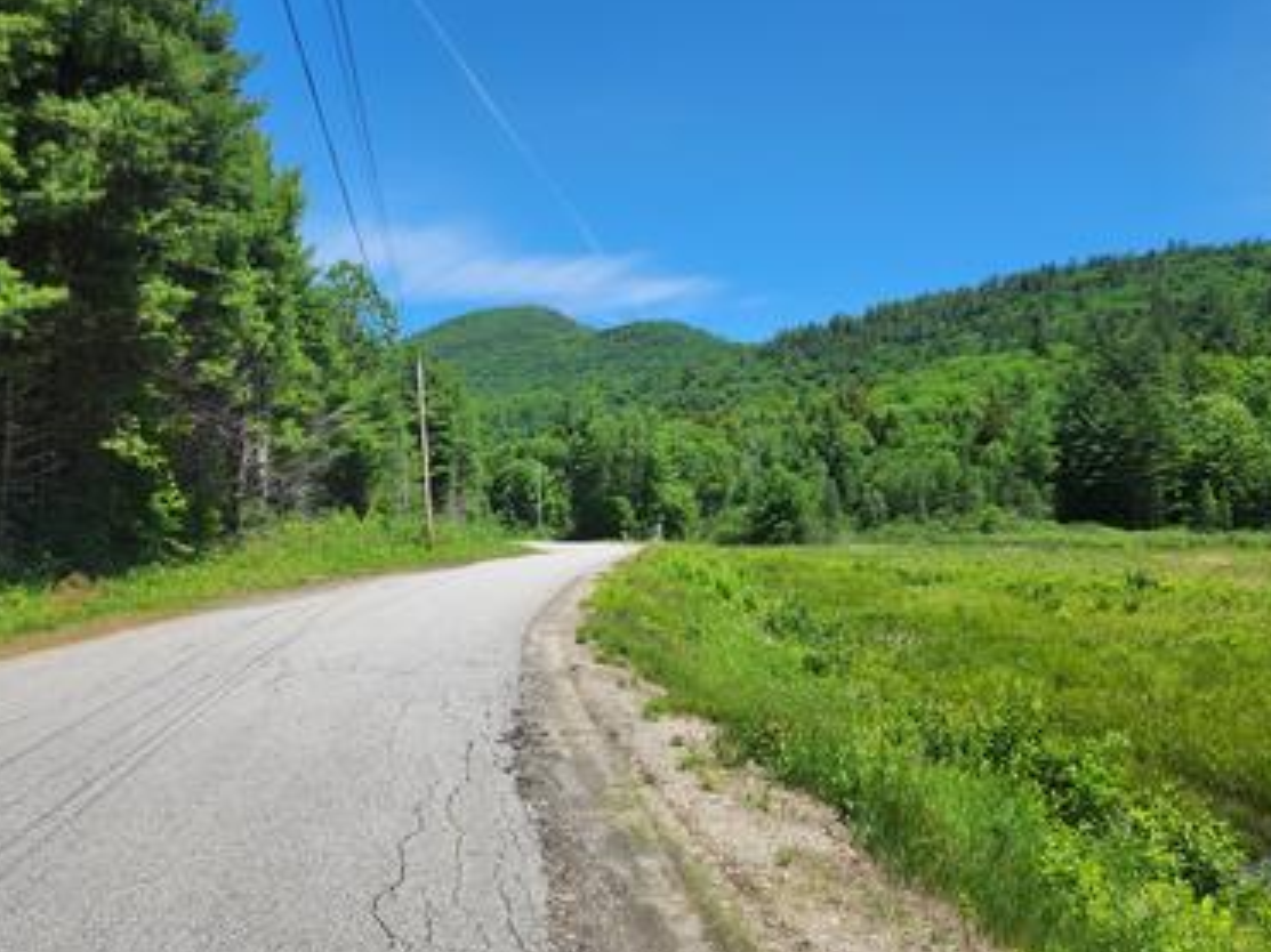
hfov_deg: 58.2
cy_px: 519
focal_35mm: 31
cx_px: 555
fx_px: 1138
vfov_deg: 45.4
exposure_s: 1/1117
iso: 12
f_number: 1.8
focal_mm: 6.4
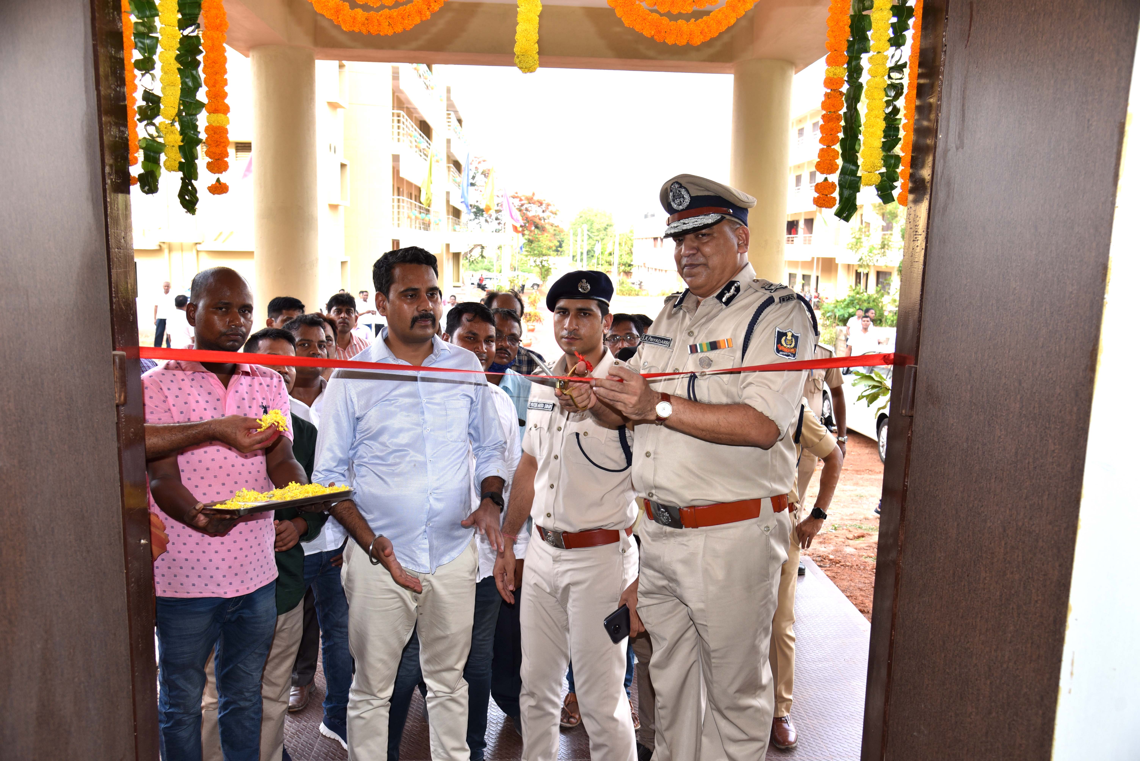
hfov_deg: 61.9
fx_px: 950
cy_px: 380
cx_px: 570
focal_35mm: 30
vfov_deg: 43.6
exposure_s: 1/125
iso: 280
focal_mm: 30
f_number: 5.6
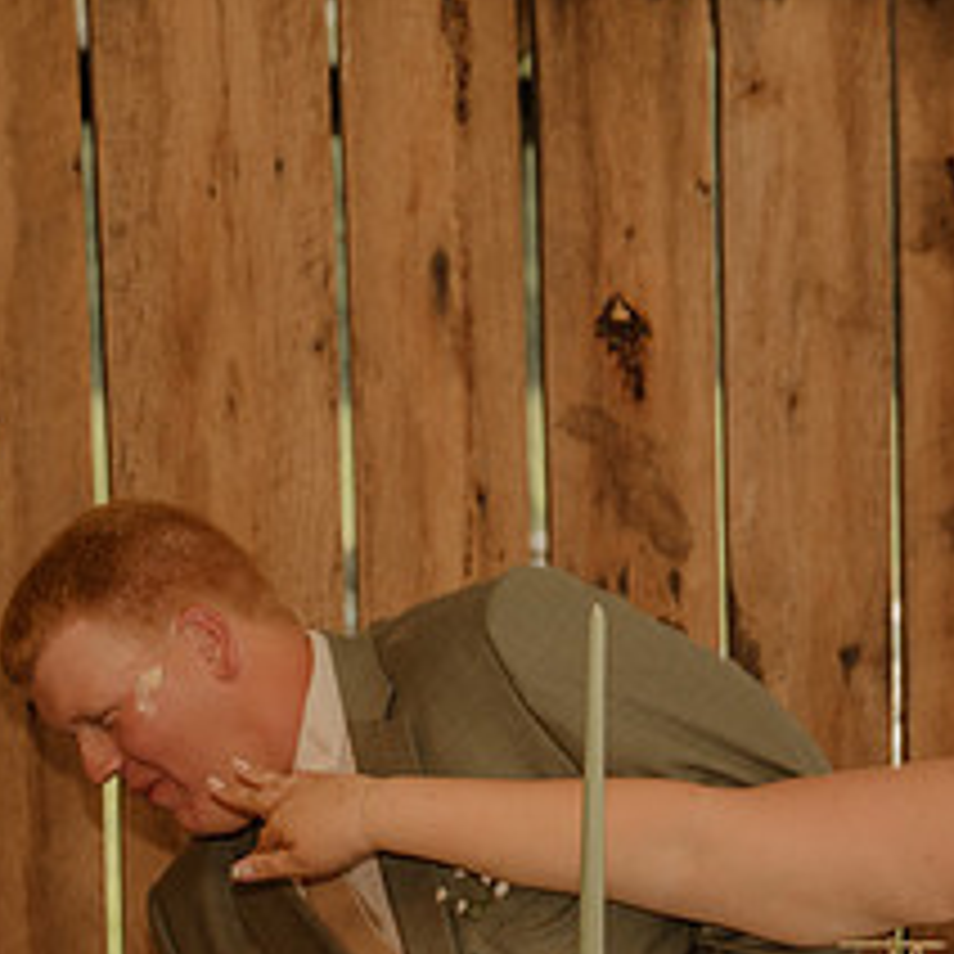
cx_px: 986
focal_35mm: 127
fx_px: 3960
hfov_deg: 13.5
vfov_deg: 13.6
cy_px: 860
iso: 500
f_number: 3.2
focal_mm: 53
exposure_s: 1/200
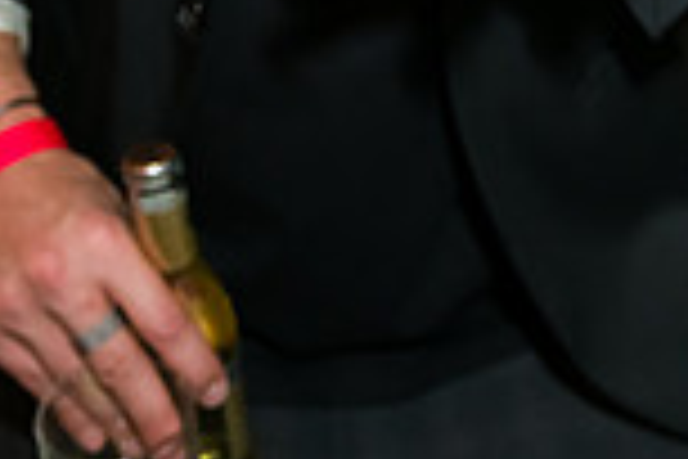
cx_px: 436
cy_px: -281
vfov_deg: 13.9
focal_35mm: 91
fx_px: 1739
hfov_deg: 22.3
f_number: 3.2
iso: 1600
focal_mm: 24
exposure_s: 1/125
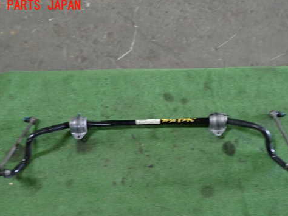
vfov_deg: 37.5
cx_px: 153
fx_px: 316
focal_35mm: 38
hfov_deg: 49.0
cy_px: 135
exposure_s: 1/30
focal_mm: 5.4
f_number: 2.3
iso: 320
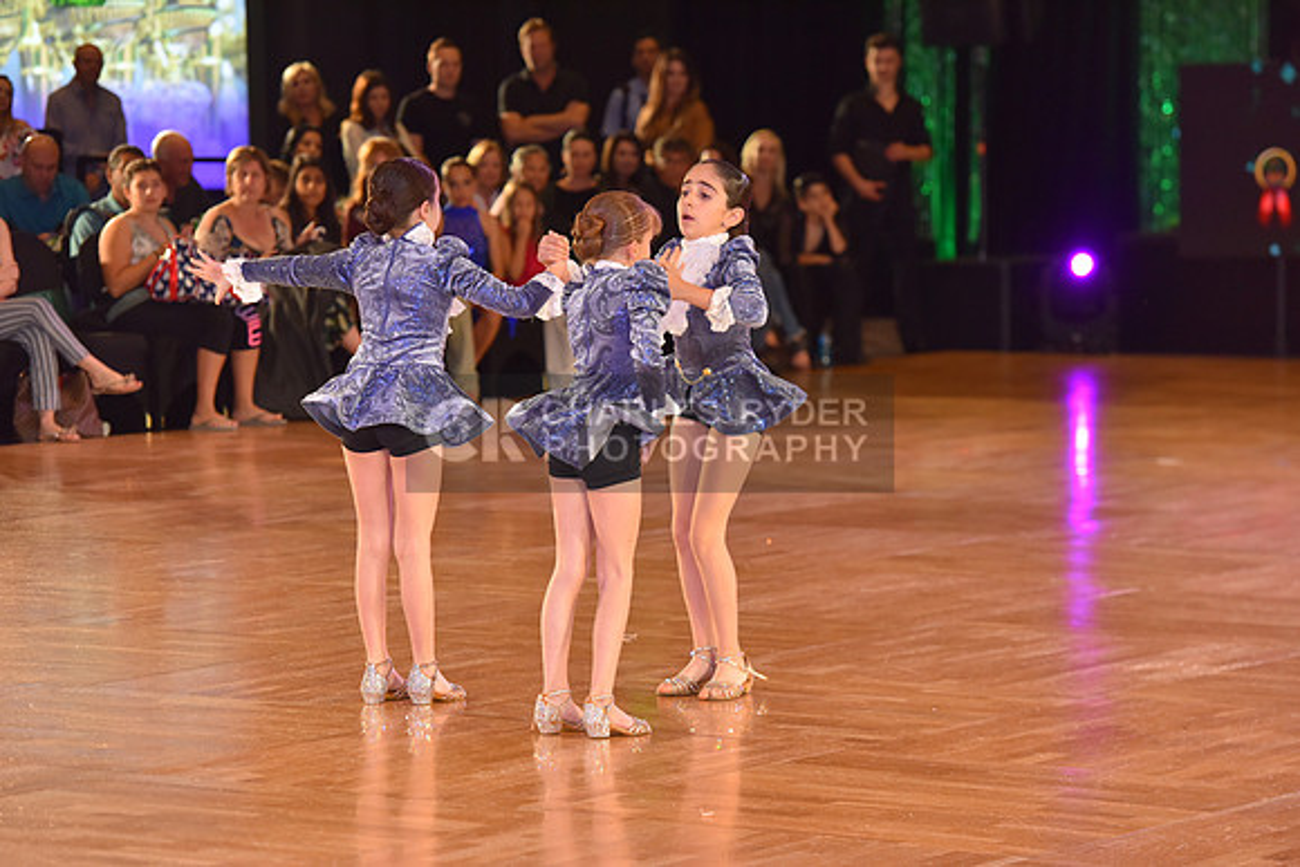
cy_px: 434
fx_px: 4876
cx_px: 650
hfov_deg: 15.2
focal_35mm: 135
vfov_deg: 10.2
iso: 2000
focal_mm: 135
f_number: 4.5
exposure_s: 1/250
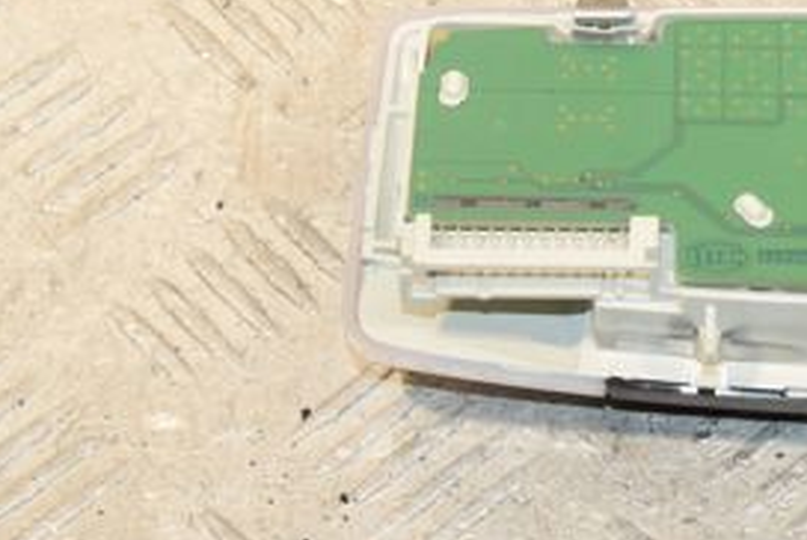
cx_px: 935
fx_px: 3321
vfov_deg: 9.3
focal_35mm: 148
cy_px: 234
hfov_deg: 13.5
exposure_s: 1/200
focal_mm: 42
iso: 1600
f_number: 9
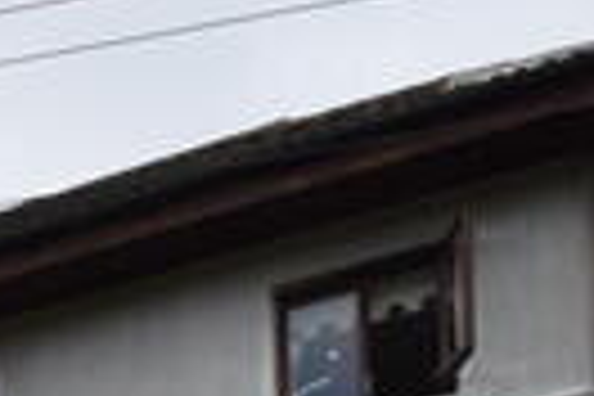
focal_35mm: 151
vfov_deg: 7.5
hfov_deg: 10.8
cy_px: 1343
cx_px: -986
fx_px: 2489
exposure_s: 1/320
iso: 200
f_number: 9
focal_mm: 13
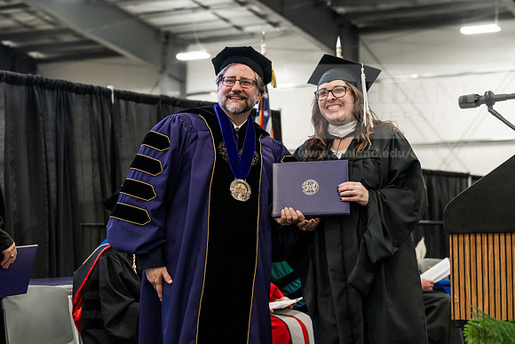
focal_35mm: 86
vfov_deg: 15.9
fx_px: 1231
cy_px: 172
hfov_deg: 23.6
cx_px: 258
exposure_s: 1/250
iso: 6400
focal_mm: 86
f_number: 5
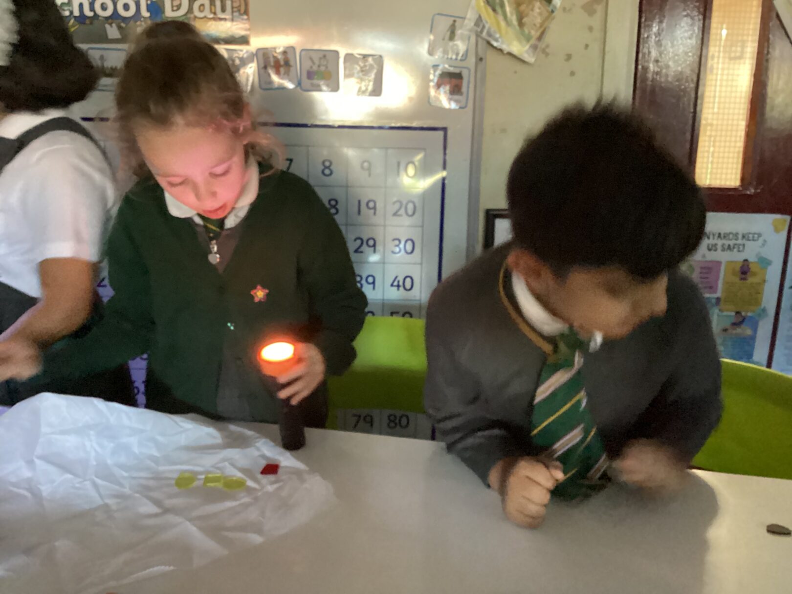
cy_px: 297
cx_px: 396
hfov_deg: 58.4
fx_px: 709
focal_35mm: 31
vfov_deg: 45.4
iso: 640
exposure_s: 1/25
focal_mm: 3.3
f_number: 2.4
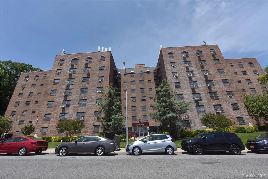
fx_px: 104
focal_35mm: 14
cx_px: 134
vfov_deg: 81.2
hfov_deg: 104.2
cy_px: 90
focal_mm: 14
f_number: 16
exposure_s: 1/1000
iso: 800
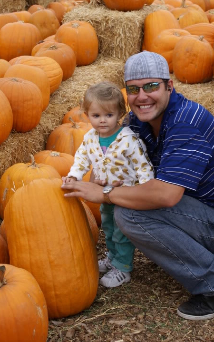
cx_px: 106
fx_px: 634
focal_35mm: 68
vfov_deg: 30.2
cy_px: 165
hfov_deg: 19.2
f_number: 6.3
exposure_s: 1/100
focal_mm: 40
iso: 100
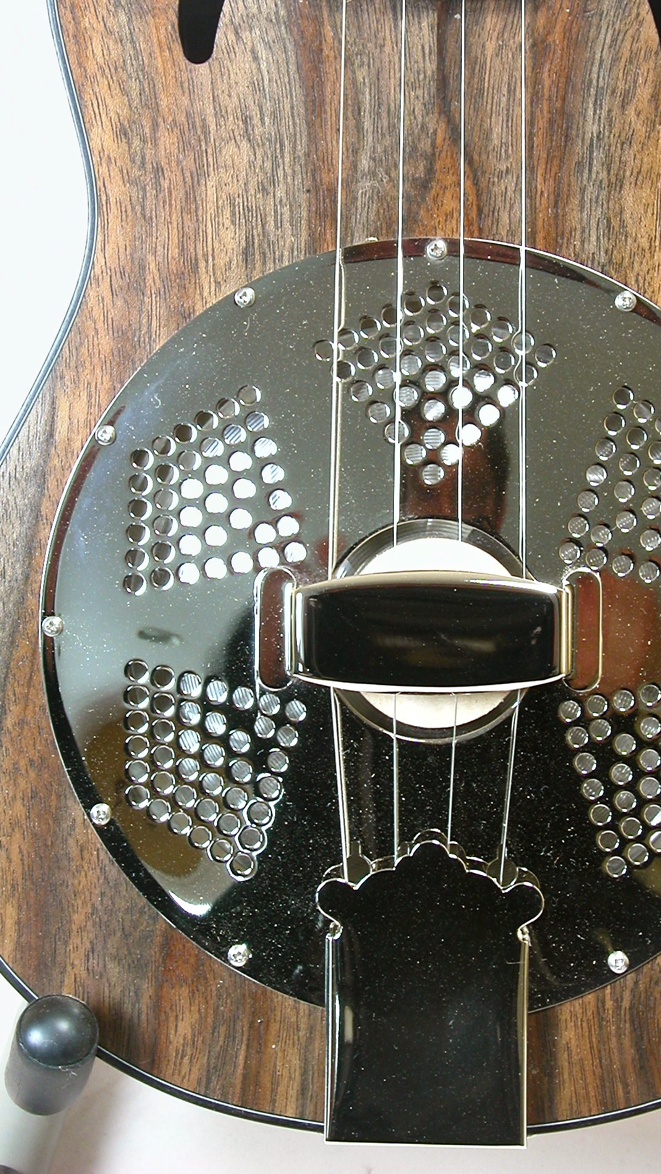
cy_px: 392
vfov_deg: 18.9
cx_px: 415
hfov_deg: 10.7
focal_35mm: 113
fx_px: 3520
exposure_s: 1/7
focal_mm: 19.9
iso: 100
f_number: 6.8
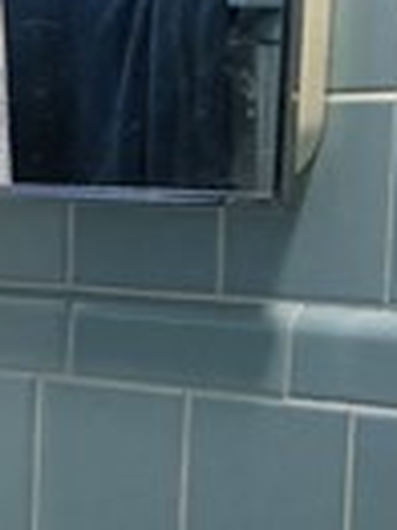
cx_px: -628
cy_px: 789
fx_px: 2512
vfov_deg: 11.6
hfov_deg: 8.2
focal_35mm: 164
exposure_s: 1/30
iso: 32
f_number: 1.8
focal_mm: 3.99
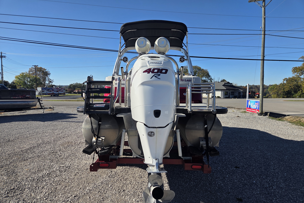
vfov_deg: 53.1
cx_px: 152
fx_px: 203
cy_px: 108
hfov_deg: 73.7
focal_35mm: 24
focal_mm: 5.4
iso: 80
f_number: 1.8
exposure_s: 1/4885
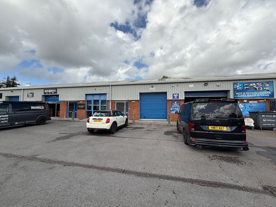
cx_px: 138
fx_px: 112
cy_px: 104
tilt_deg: +2.5
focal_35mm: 14
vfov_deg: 85.7
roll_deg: -0.6
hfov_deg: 102.1
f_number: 2.2
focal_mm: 2.22
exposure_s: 1/1961
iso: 50
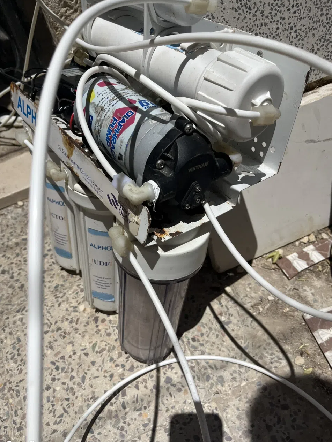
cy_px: 237
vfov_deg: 63.4
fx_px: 358
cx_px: 154
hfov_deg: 49.7
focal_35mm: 28
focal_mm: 5.1
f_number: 1.6
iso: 50
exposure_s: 1/10870
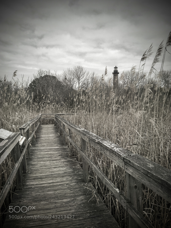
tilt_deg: -1.7
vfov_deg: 61.7
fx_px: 191
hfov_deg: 48.2
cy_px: 114
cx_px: 86
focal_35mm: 29
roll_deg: +2.1
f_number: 2.2
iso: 25
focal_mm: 4.15
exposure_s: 1/732
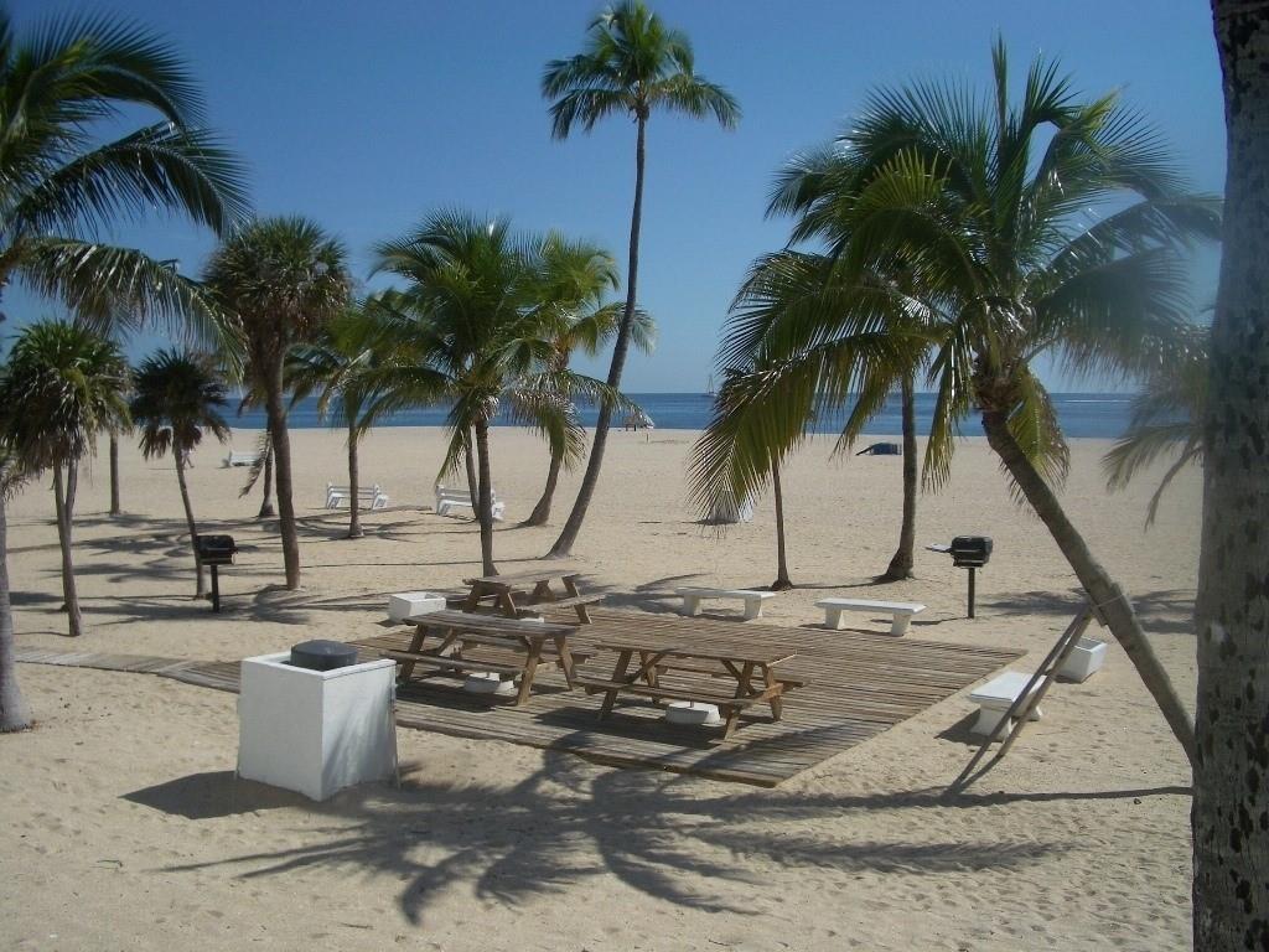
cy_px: 476
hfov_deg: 52.6
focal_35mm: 35
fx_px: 1283
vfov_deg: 40.7
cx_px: 634
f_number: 4.3
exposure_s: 1/1000
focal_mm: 5.8
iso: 50
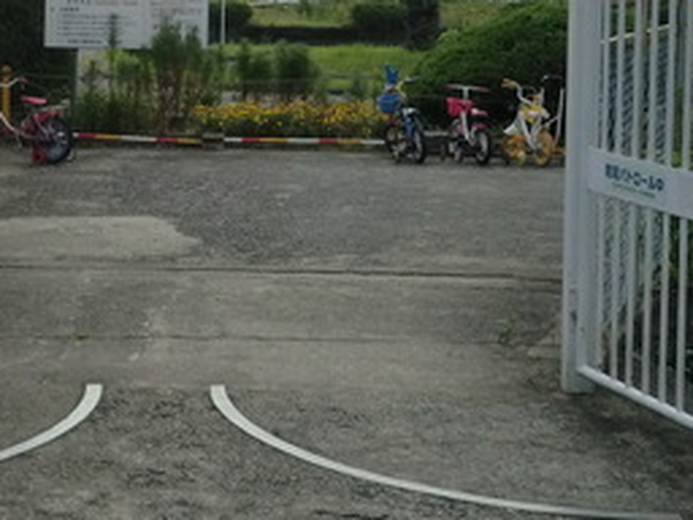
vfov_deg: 16.0
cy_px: -22
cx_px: 198
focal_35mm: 90
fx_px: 1802
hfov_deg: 21.6
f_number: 8.7
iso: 50
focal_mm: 6.58
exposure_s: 1/160
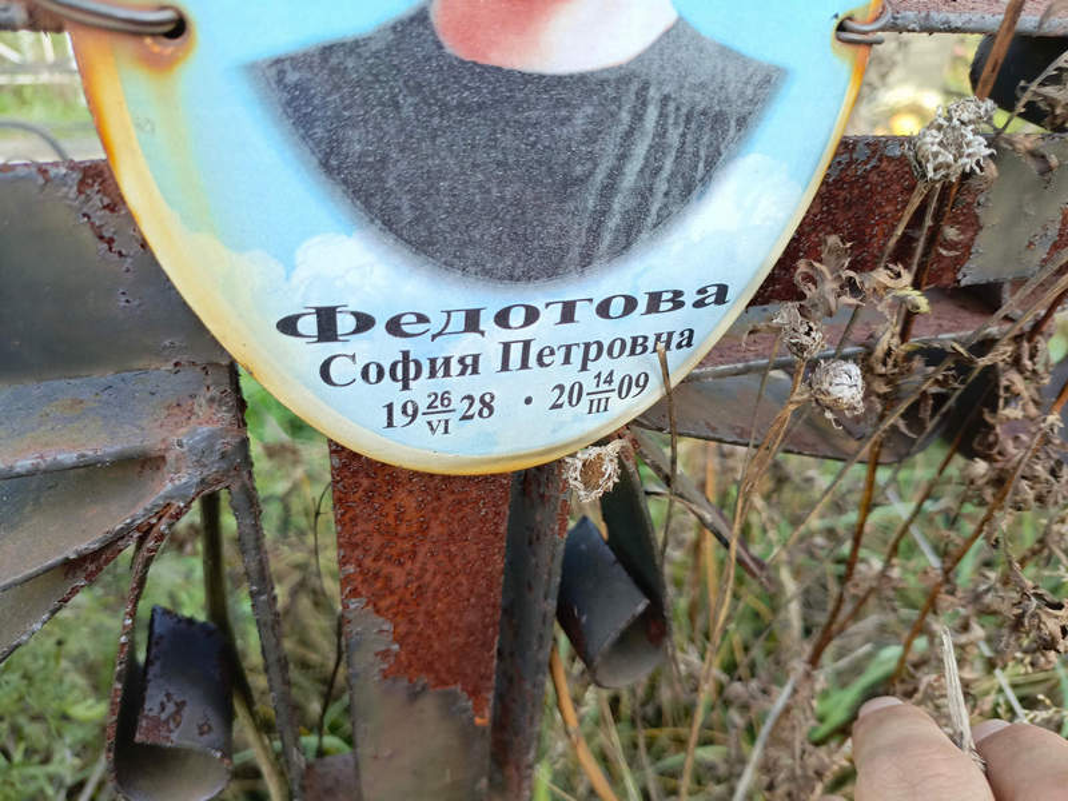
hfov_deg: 69.4
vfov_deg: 54.9
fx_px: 771
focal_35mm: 25
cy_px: 400
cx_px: 534
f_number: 1.69
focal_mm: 4.76
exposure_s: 1/100
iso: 135
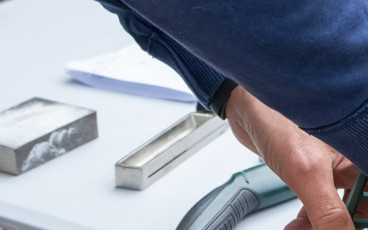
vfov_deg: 6.7
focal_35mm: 196
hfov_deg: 10.7
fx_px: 1966
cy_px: 246
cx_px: 262
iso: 500
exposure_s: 1/1600
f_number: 3.5
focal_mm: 35
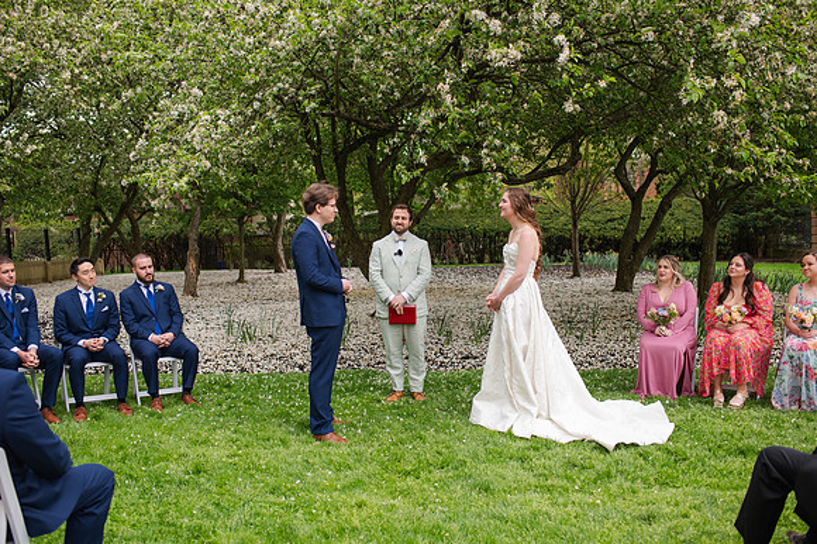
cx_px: 408
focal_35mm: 35
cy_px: 272
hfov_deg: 54.5
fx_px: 794
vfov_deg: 37.8
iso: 160
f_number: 3.2
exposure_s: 1/640
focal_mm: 35
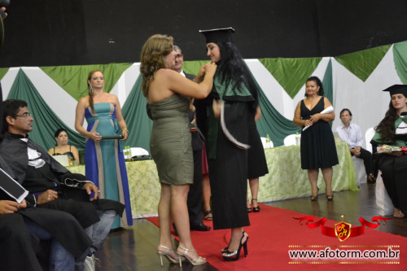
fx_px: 475
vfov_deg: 31.9
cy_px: 136
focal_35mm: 42
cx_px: 204
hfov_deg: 46.4
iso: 3200
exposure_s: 1/20
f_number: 4.5
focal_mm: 28
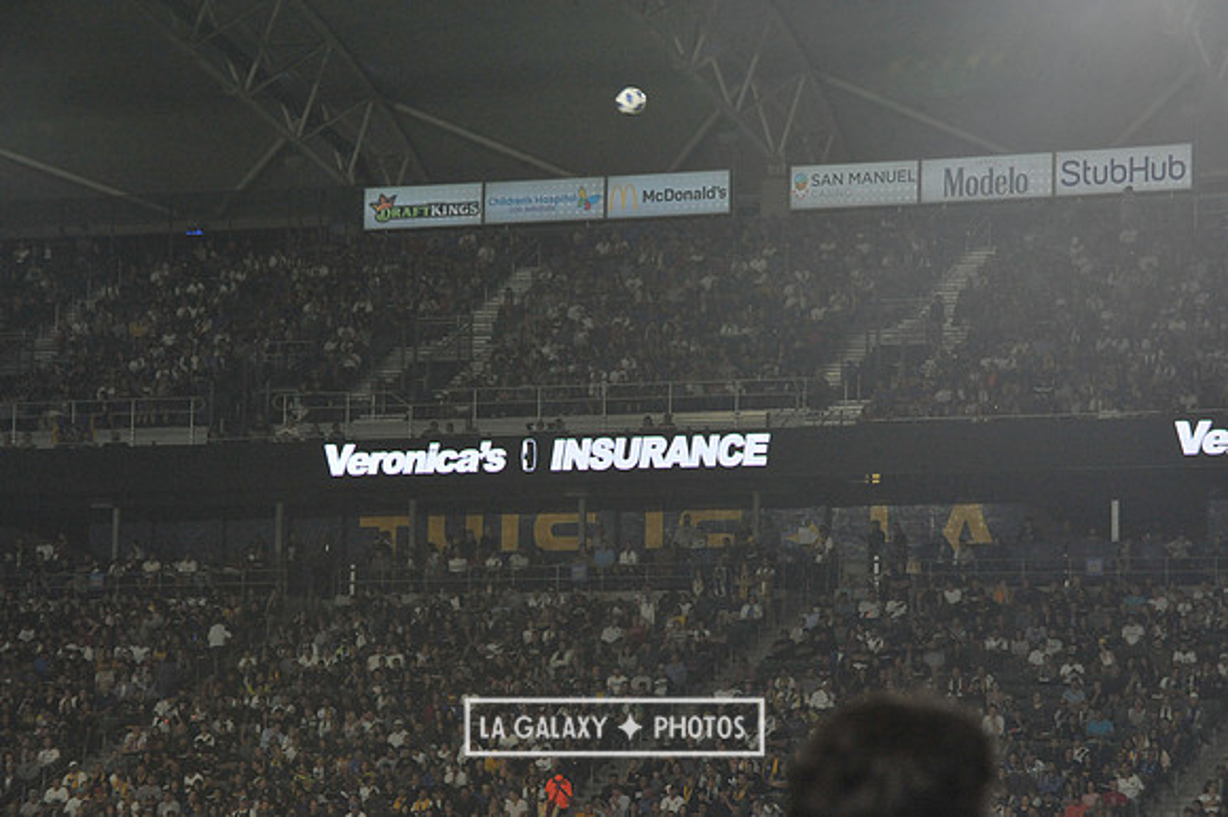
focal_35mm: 140
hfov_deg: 14.7
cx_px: 614
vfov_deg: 9.8
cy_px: 408
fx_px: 4773
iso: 3200
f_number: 11
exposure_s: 1/500
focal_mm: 140
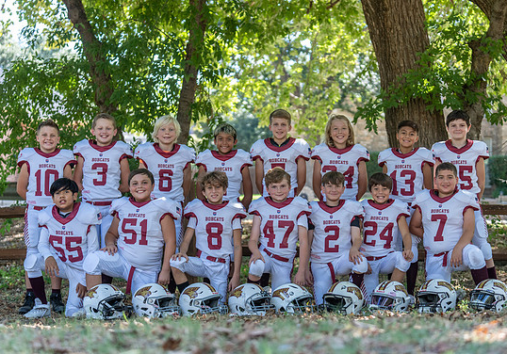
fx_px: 1158
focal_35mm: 81
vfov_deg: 17.4
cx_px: 262
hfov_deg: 24.7
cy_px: 189
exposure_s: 1/320
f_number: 2.8
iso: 320
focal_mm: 70
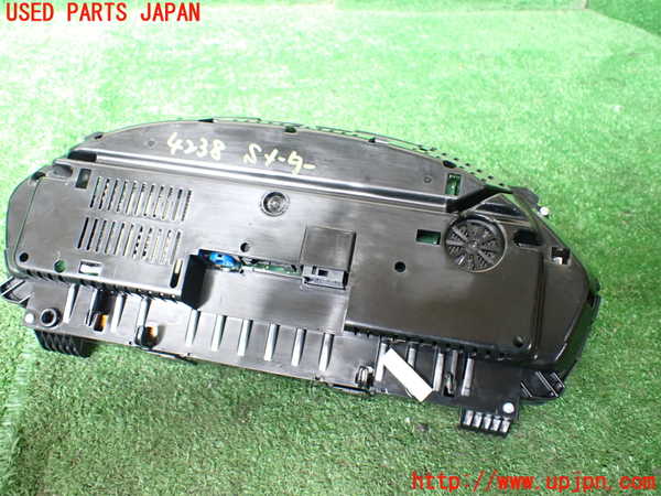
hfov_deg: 60.0
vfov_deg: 46.8
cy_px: 248
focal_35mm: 30
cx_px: 330
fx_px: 573
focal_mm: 5.4
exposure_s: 1/100
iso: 800
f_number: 2.3
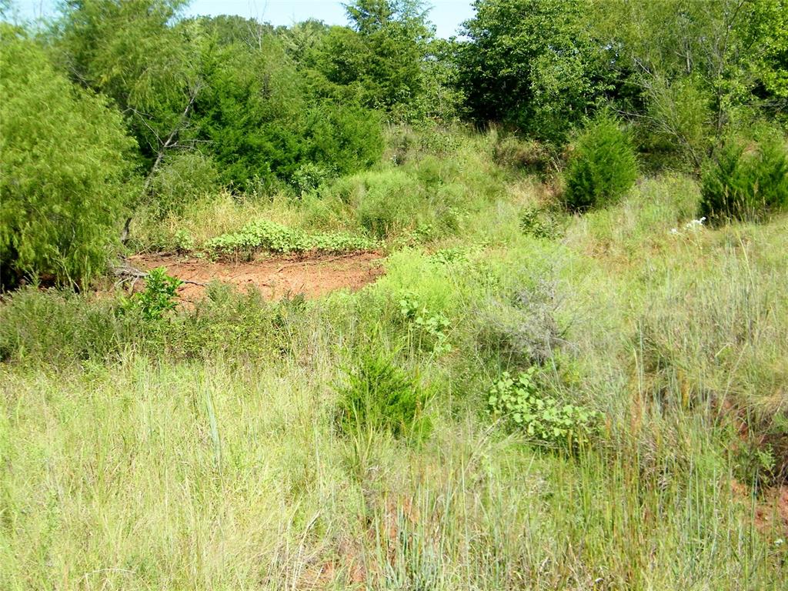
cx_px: 394
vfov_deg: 30.9
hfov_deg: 40.4
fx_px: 1070
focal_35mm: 47
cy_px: 296
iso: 80
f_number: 7.8
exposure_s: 1/160
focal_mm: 8.3
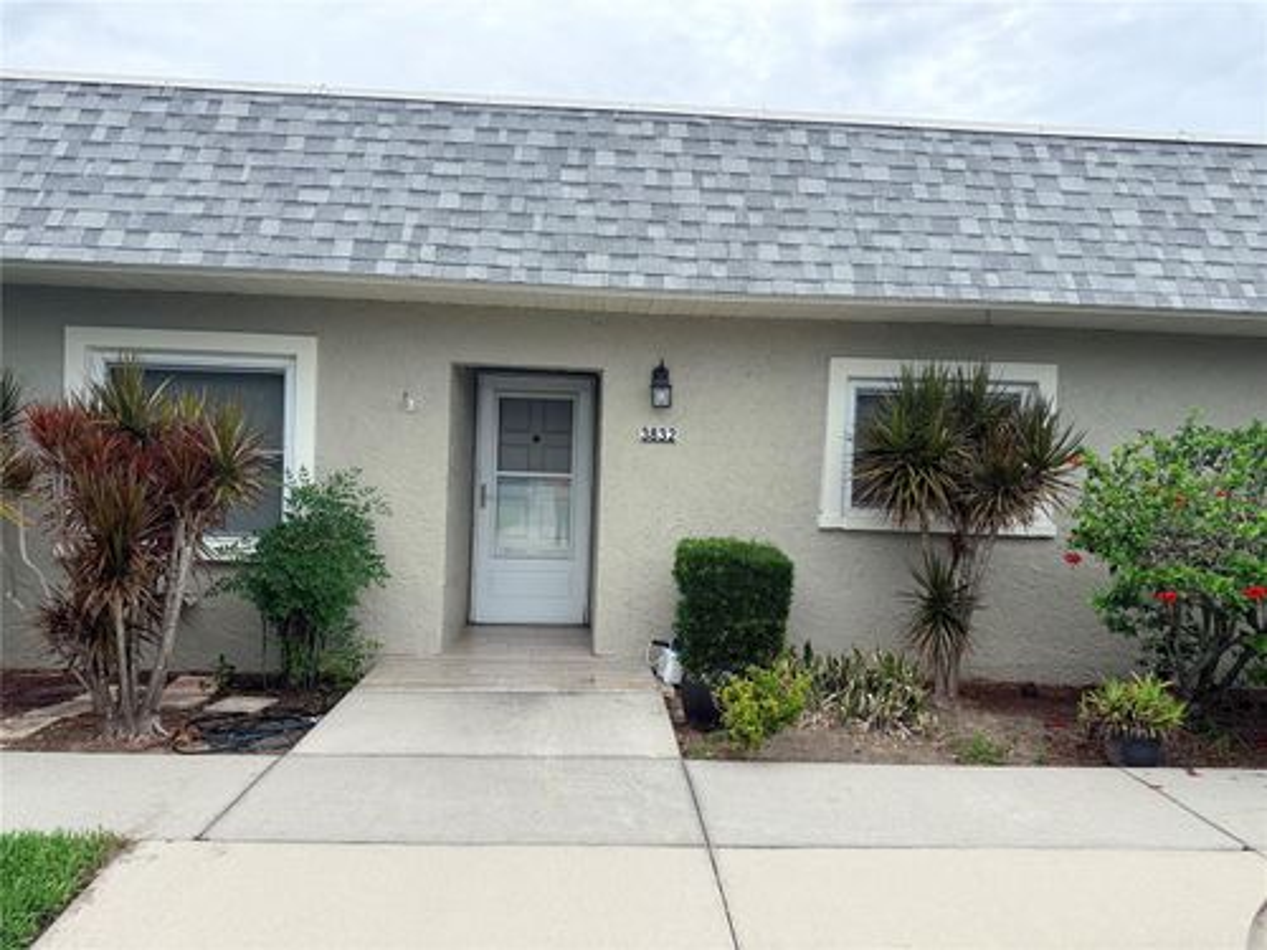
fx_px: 878
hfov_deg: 71.6
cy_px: 475
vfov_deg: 56.8
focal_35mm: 24
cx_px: 634
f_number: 1.78
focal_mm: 6.76
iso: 100
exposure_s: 1/4405
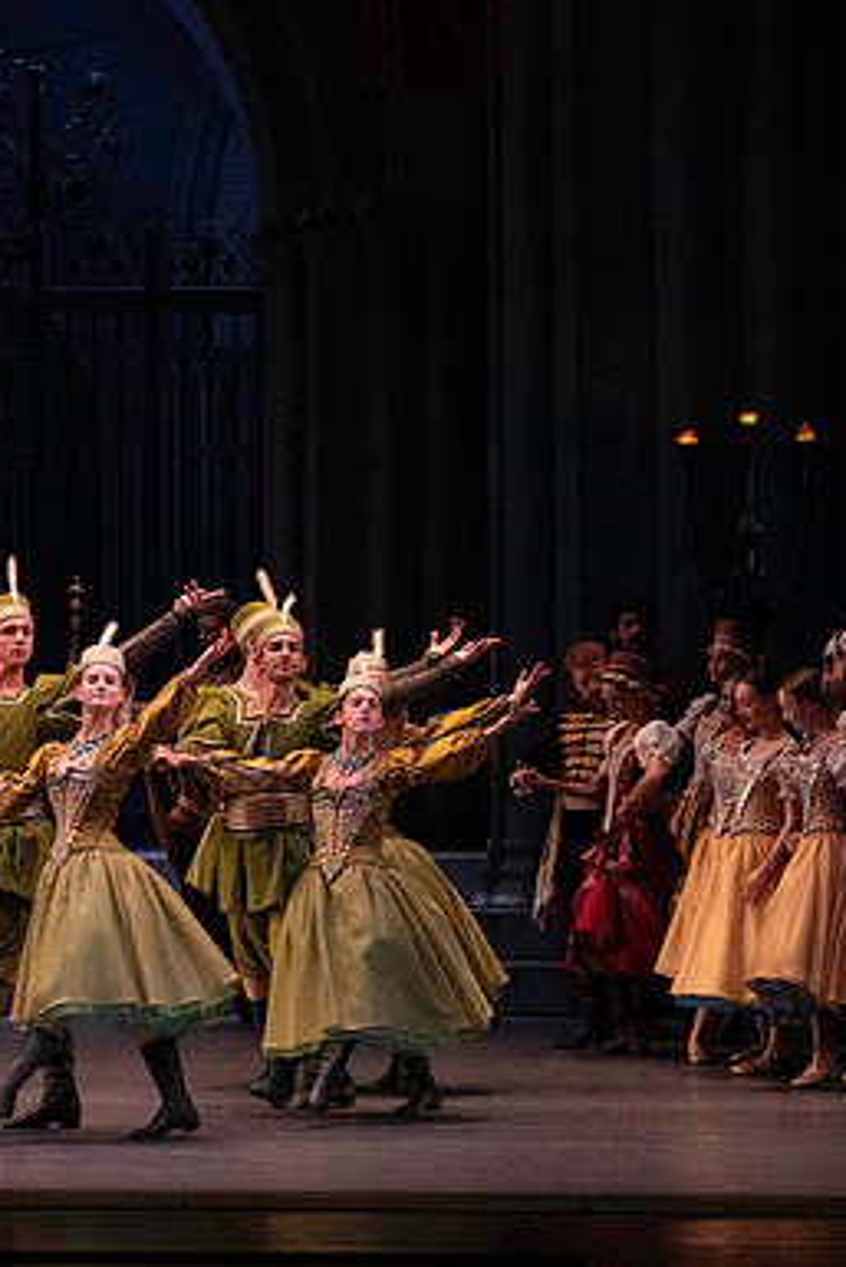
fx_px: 7114
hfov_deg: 6.8
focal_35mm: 202
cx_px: -33
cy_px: 634
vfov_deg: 10.2
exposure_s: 1/400
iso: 12800
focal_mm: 134
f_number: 7.1
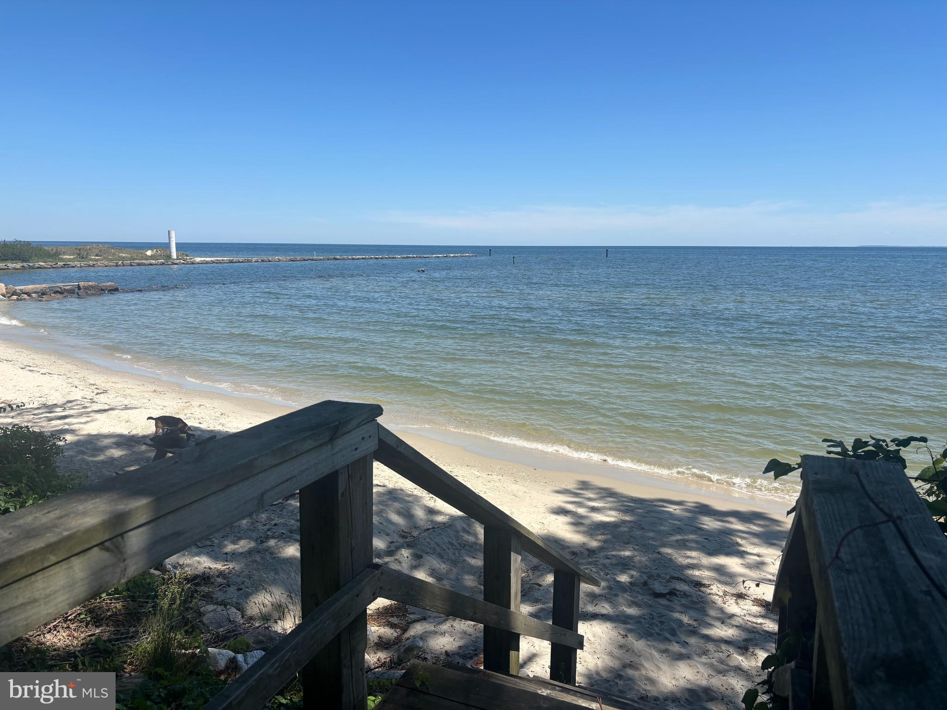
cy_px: 355
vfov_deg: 53.1
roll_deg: -0.3
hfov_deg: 67.3
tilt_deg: -9.5
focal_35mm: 26
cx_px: 474
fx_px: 711
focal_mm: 5.96
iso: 50
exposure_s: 1/3788
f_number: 1.6
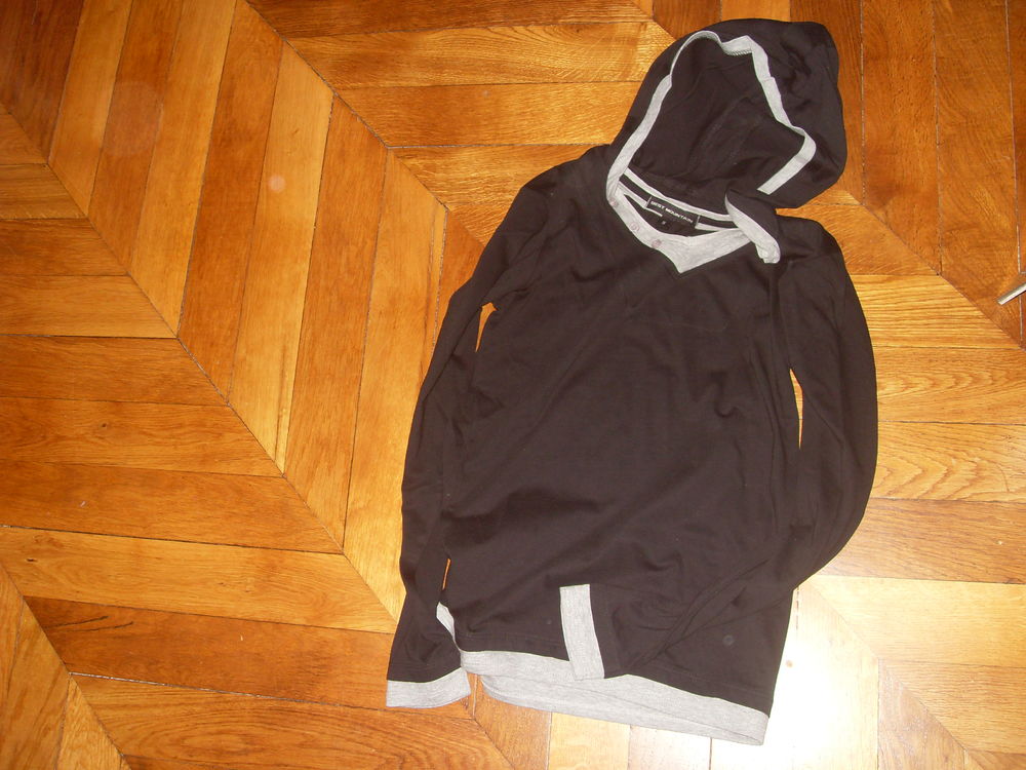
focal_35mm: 35
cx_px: 513
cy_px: 385
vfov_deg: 40.7
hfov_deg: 52.6
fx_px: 1037
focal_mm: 6.3
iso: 100
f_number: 2.8
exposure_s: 1/45
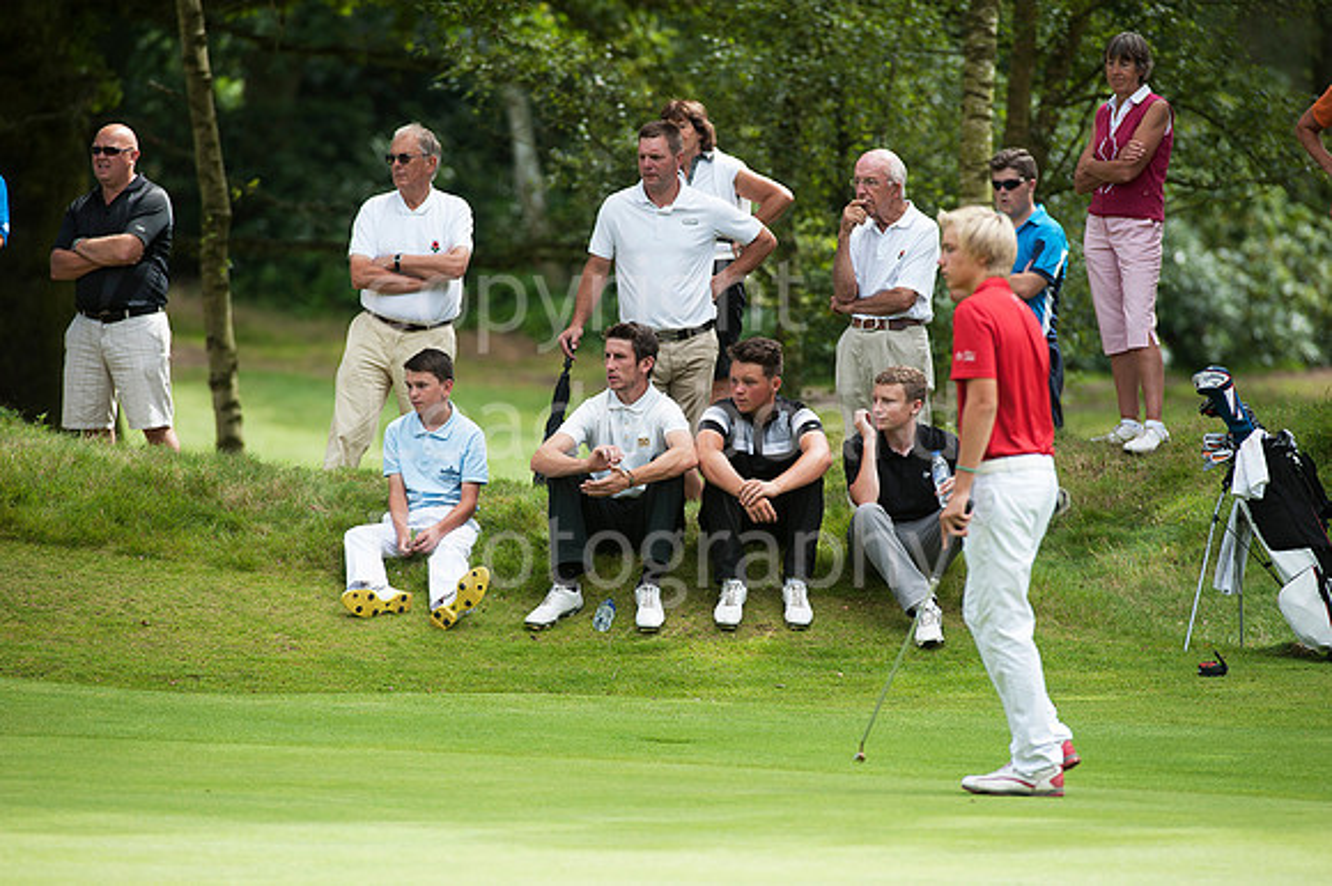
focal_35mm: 300
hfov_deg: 6.9
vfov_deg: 4.6
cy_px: 443
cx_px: 666
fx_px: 11093
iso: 400
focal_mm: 300
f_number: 5.6
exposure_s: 1/1000
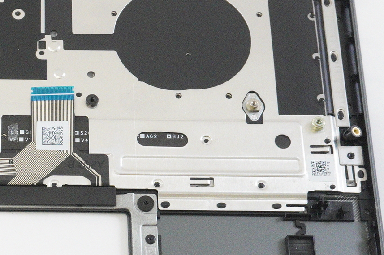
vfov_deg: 13.0
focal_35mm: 105
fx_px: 1119
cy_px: 167
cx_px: -51
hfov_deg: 18.6
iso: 4000
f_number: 6.3
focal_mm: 24
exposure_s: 1/125
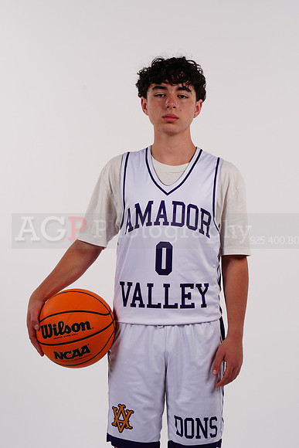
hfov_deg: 8.0
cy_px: 224
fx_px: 2129
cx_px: 150
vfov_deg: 12.0
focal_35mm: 171
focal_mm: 171
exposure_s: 1/500
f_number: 10
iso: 200
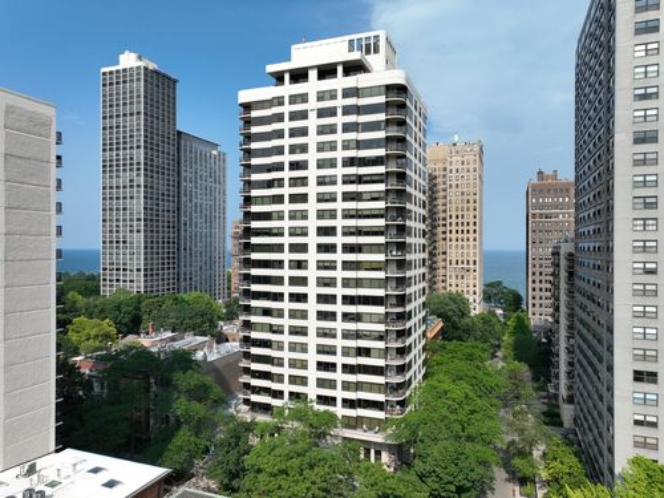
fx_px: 460
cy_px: 249
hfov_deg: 71.6
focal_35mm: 24
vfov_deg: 56.8
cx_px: 332
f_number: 2.8
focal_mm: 12.29
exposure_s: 1/500
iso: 100
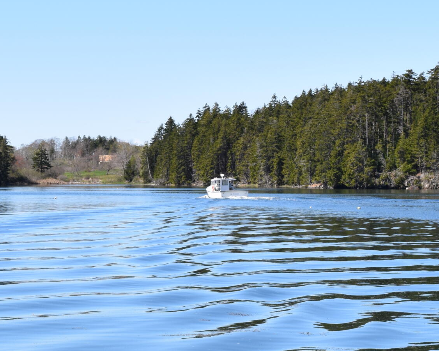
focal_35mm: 120
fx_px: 1559
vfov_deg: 12.8
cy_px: 208
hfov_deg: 15.9
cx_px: 332
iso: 200
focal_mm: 32
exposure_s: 1/400
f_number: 10
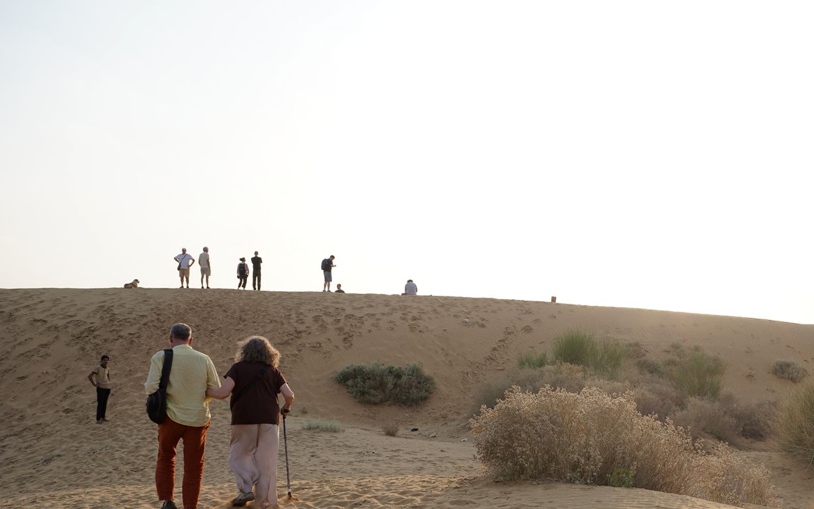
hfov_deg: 46.9
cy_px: 381
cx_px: 638
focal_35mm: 40
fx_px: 887
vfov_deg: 31.4
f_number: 9
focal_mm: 24
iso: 100
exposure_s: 1/100
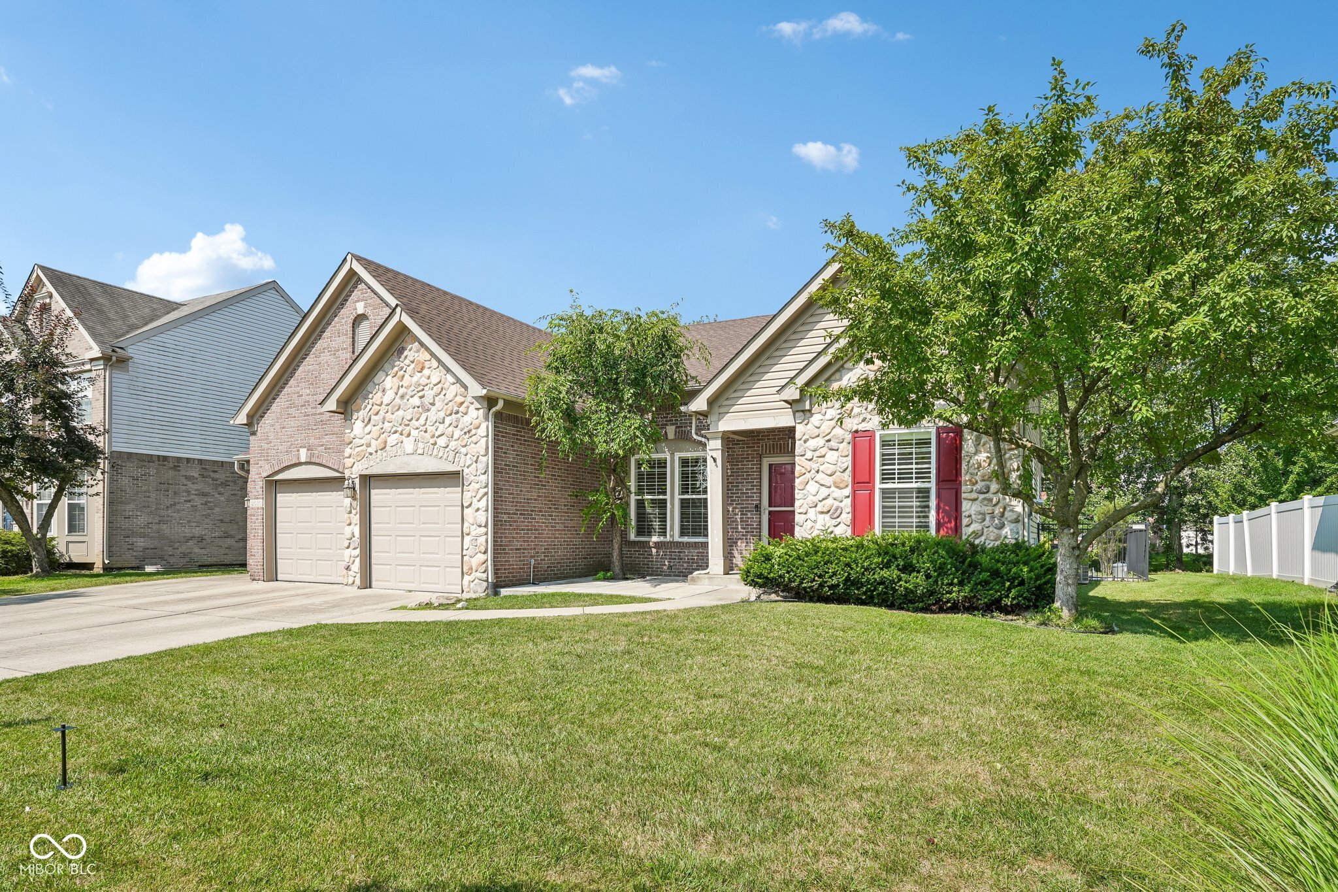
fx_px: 743
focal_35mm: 20
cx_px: 669
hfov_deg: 84.0
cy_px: 446
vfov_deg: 61.9
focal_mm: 20
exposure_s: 1/160
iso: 100
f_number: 8
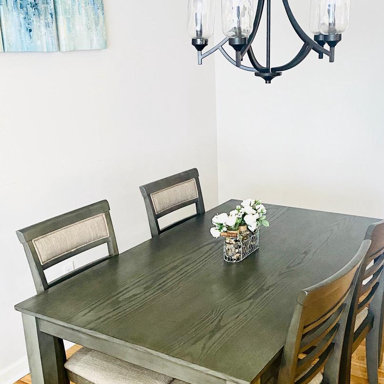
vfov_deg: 38.0
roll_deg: +1.1
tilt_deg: -20.6
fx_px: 552
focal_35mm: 44
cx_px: 205
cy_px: 251
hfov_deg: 38.3
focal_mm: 4.25
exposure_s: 1/60
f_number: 1.8
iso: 400
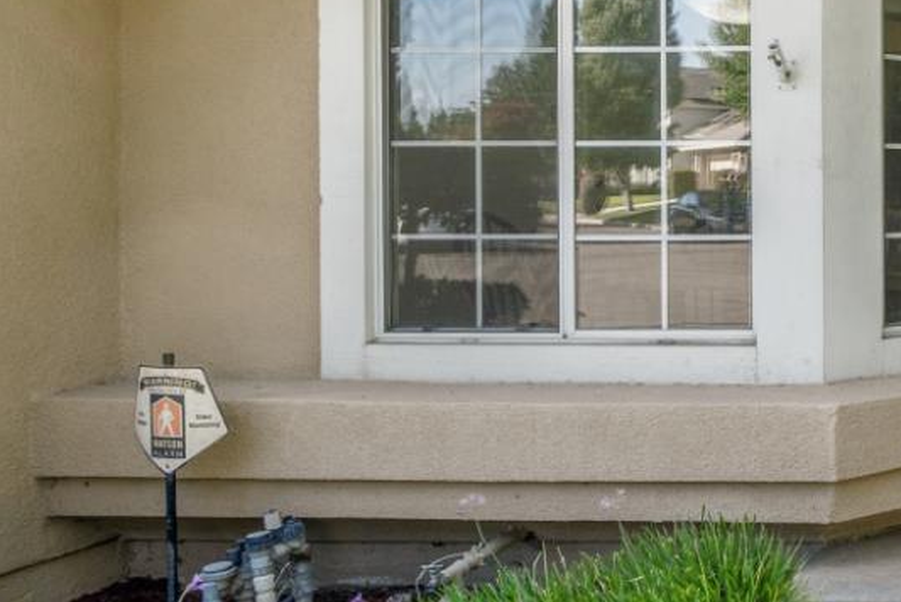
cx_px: 1183
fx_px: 1162
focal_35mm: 46
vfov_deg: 28.9
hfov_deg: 31.9
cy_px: 205
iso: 100
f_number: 7.1
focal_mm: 11
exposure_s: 1/40
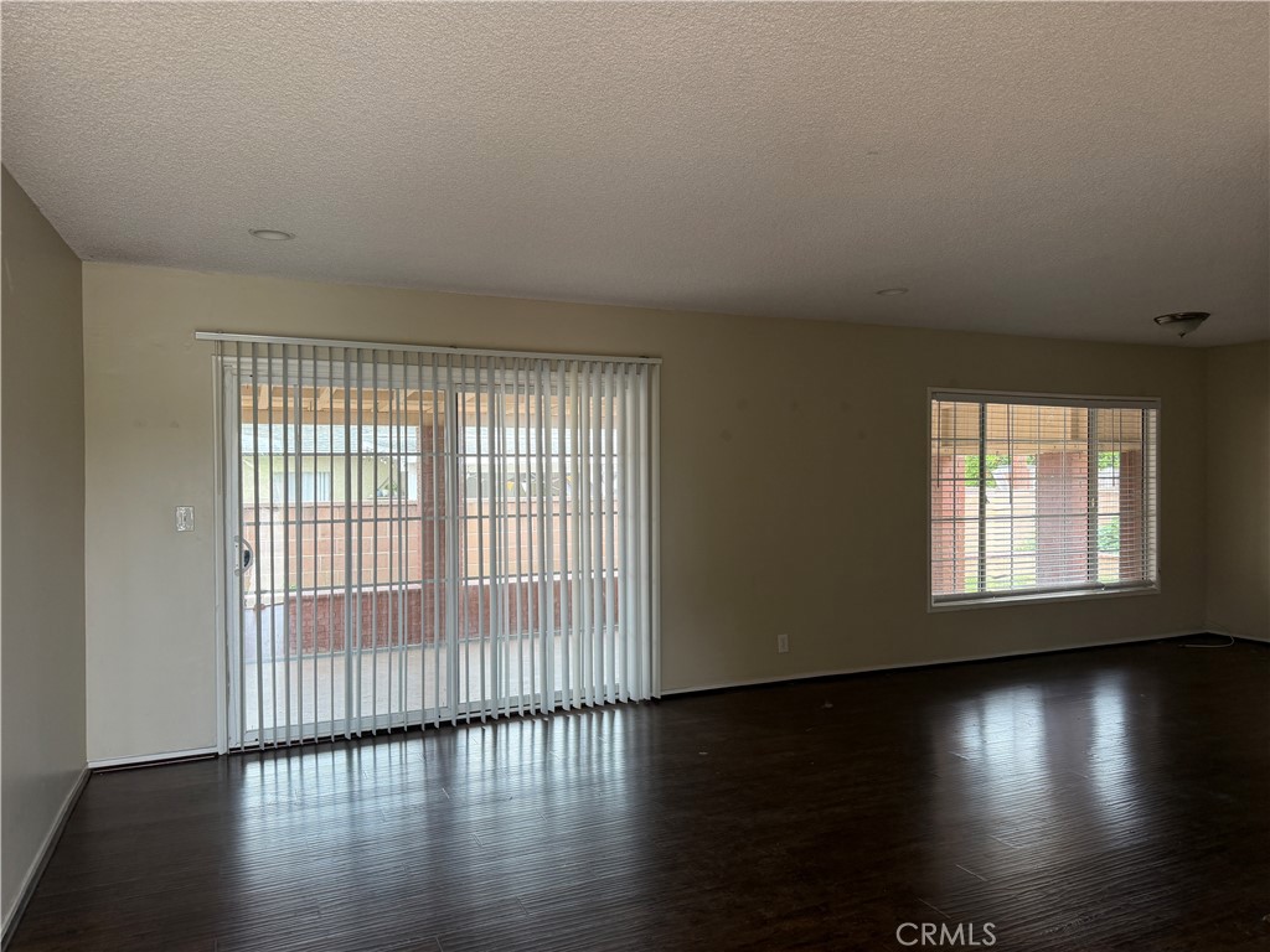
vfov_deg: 56.8
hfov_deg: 71.6
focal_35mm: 24
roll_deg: +1.0
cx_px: 635
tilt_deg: -2.8
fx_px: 881
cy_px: 476
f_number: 1.78
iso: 160
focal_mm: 6.76
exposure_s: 1/120
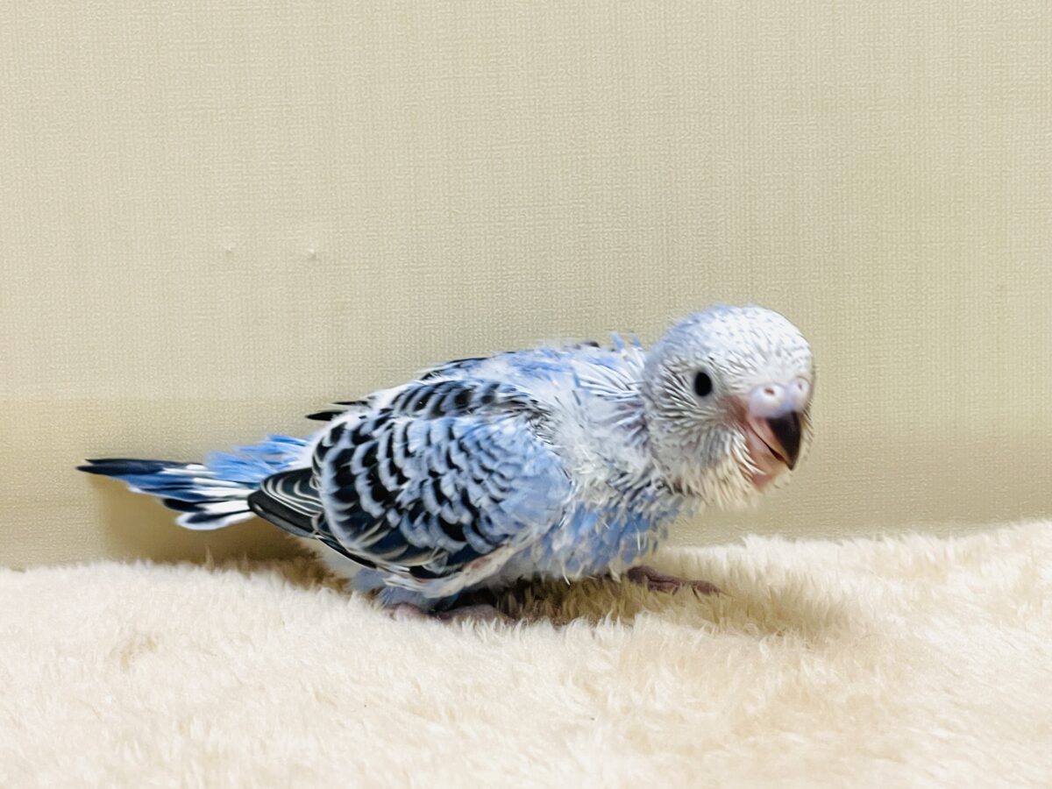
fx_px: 1580
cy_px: 394
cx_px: 526
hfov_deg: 36.8
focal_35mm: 52
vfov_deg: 28.0
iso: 100
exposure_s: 1/100
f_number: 2
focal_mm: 6
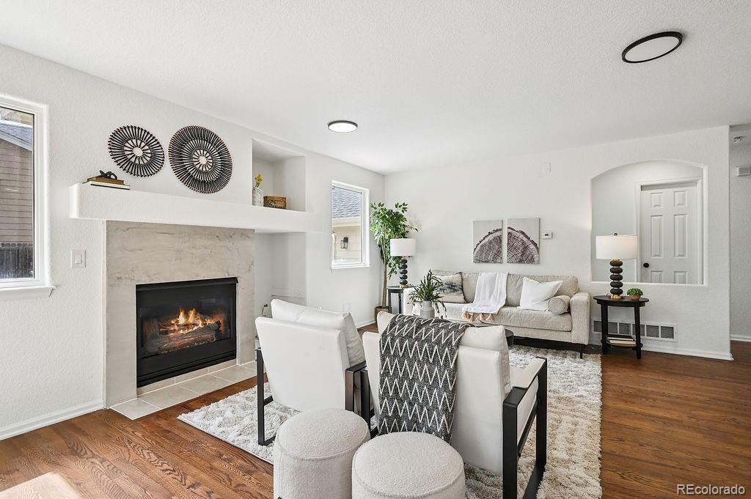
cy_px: 250
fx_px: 344
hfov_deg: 95.0
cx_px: 376
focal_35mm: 16
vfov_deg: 72.0
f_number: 10
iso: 400
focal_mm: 16.5
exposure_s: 1/125
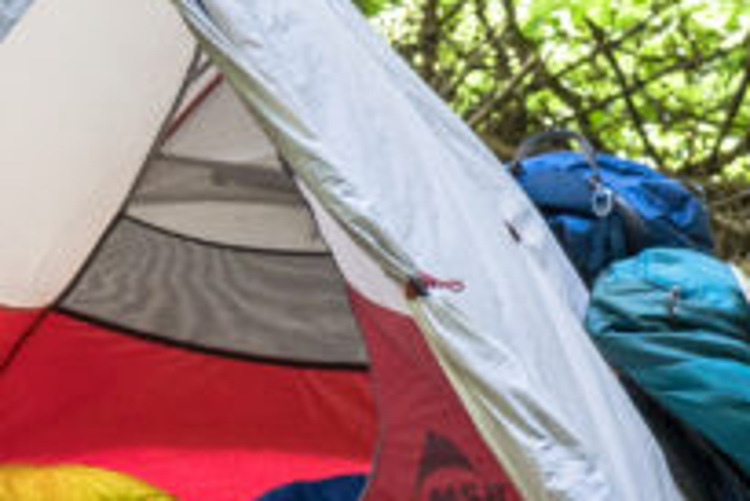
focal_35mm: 525
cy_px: -24
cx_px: 117
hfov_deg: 3.9
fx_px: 10945
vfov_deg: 2.6
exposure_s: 1/125
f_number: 8
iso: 1250
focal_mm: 105
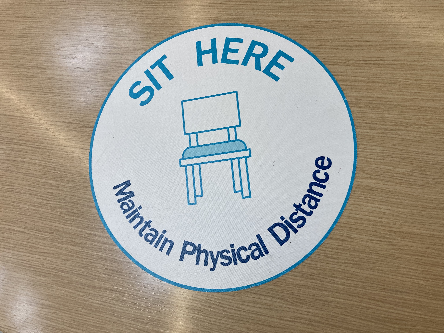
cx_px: 222
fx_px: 359
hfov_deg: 63.4
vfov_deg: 49.7
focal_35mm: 28
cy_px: 166
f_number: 1.8
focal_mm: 3.99
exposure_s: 1/117
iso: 80
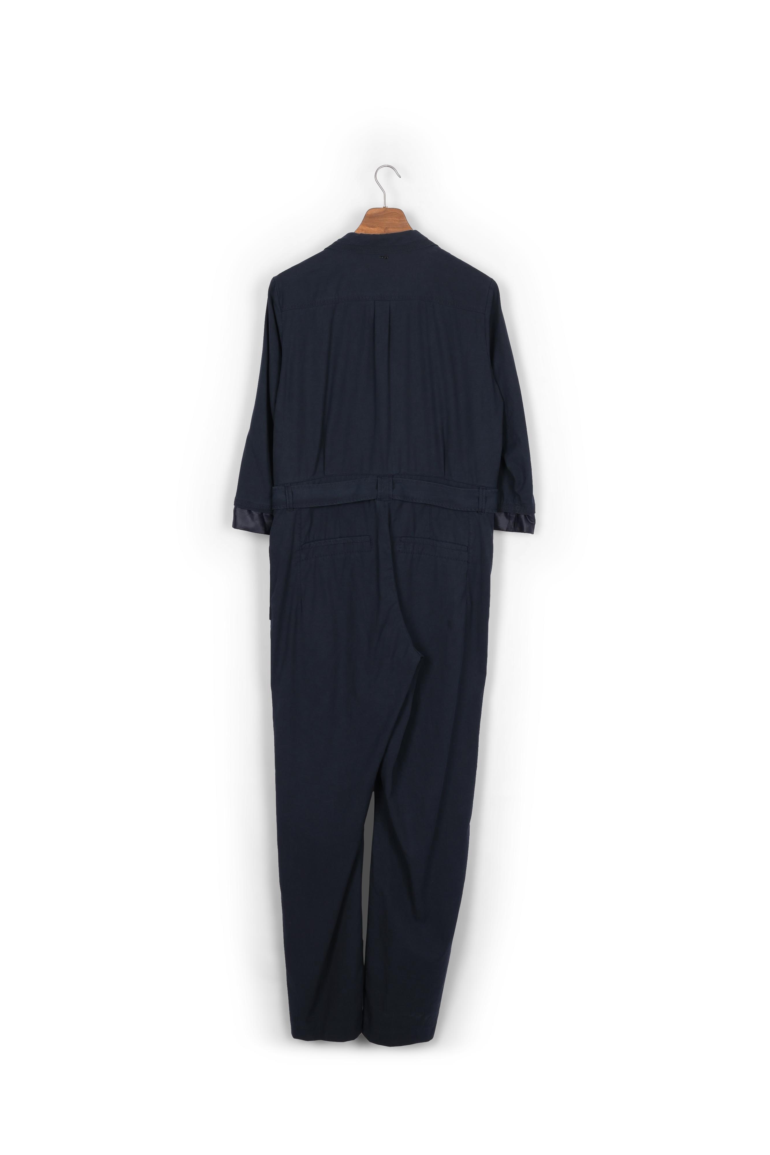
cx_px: 385
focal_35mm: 38
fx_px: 1219
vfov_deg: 50.7
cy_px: 578
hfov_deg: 35.0
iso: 100
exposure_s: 1/125
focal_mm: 38
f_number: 13
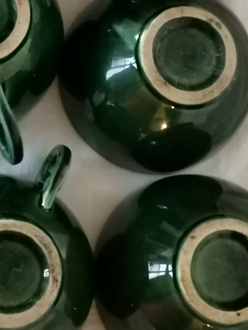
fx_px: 1194
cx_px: 77
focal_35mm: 125
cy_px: 57
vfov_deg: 15.6
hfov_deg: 11.8
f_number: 1.8
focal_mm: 4.75
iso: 1000
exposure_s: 1/18
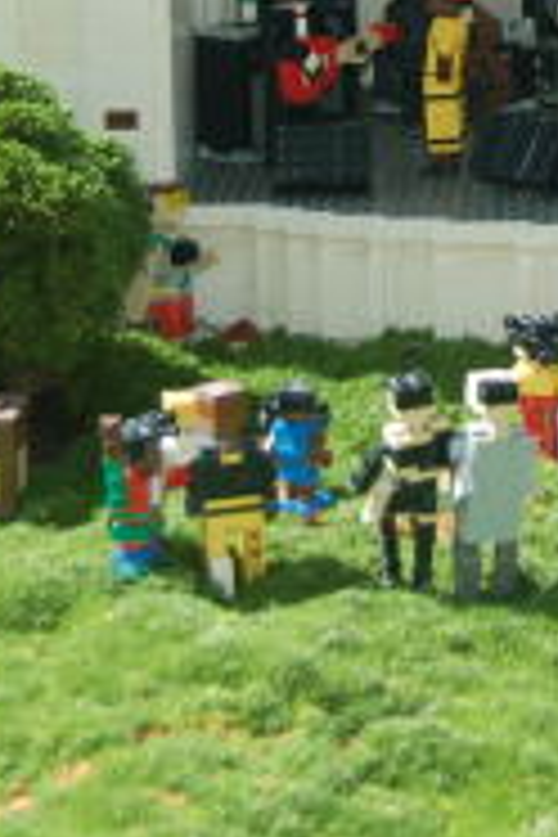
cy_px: -104
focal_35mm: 165
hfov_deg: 8.2
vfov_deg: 12.2
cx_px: 652
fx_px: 3836
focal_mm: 32
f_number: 4.5
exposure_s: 1/125
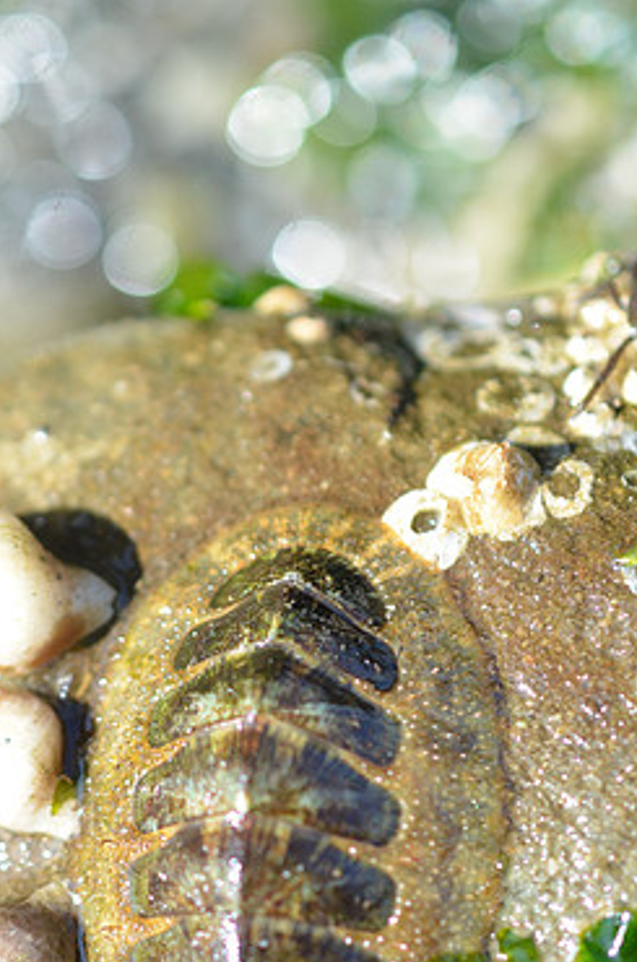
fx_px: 2506
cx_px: 156
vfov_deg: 21.7
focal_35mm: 94
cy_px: 606
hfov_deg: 14.4
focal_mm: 40
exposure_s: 1/1600
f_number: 5.6
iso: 400
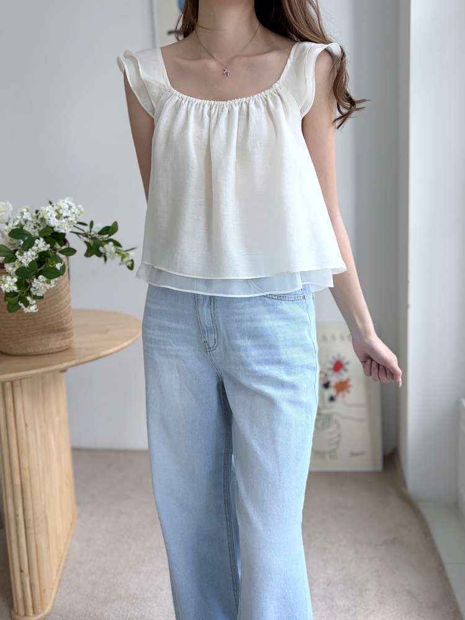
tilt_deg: -8.5
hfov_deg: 53.1
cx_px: 232
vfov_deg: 67.3
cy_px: 310
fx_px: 466
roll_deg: +2.0
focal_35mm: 26
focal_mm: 5.96
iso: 100
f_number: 1.6
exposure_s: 1/120
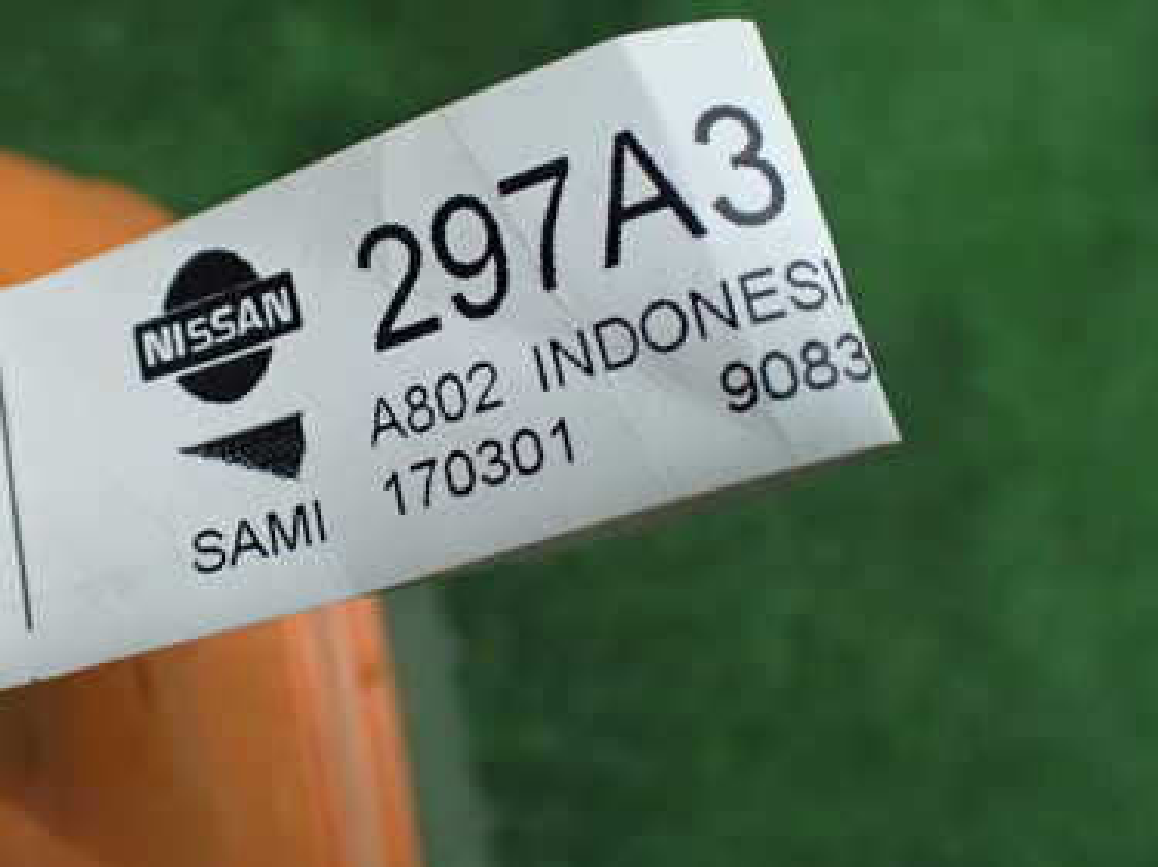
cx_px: 432
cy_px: 370
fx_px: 1605
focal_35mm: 48
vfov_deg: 30.2
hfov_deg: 39.4
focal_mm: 5.4
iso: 400
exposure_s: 1/125
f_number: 2.3
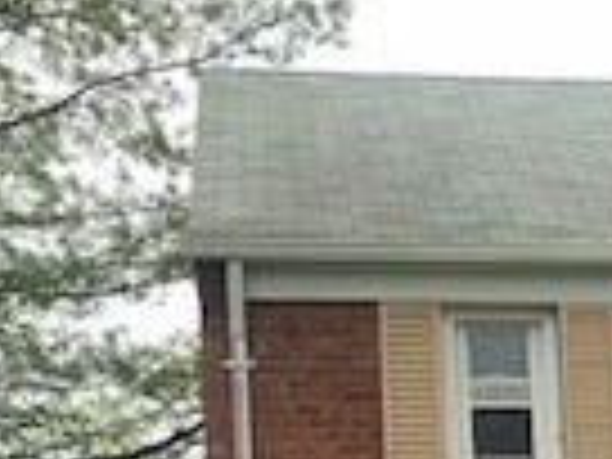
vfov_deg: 10.5
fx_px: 2334
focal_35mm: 132
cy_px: 855
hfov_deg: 14.4
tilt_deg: +5.6
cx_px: 747
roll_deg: +1.9
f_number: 1.8
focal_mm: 3.99
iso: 20
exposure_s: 1/1880
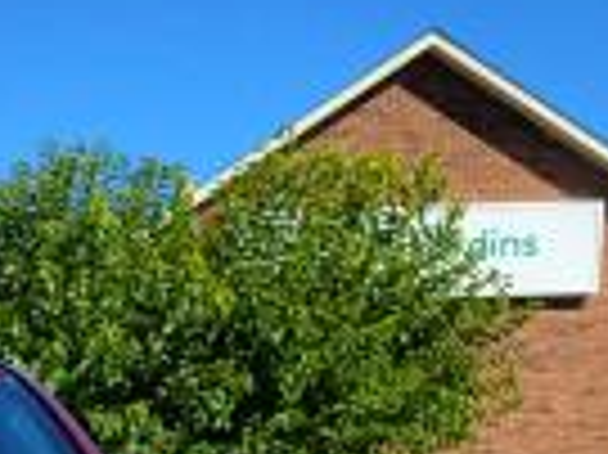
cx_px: -414
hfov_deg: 14.5
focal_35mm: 123
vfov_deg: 10.8
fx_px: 2158
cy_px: 944
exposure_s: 1/1854
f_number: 1.8
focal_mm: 5.4
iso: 40
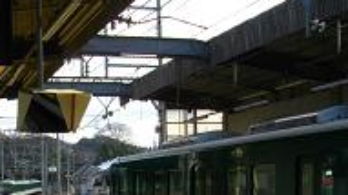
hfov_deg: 29.5
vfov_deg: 16.5
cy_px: 204
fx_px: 655
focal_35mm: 71
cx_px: 105
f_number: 5.5
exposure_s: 1/250
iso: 100
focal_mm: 5.7
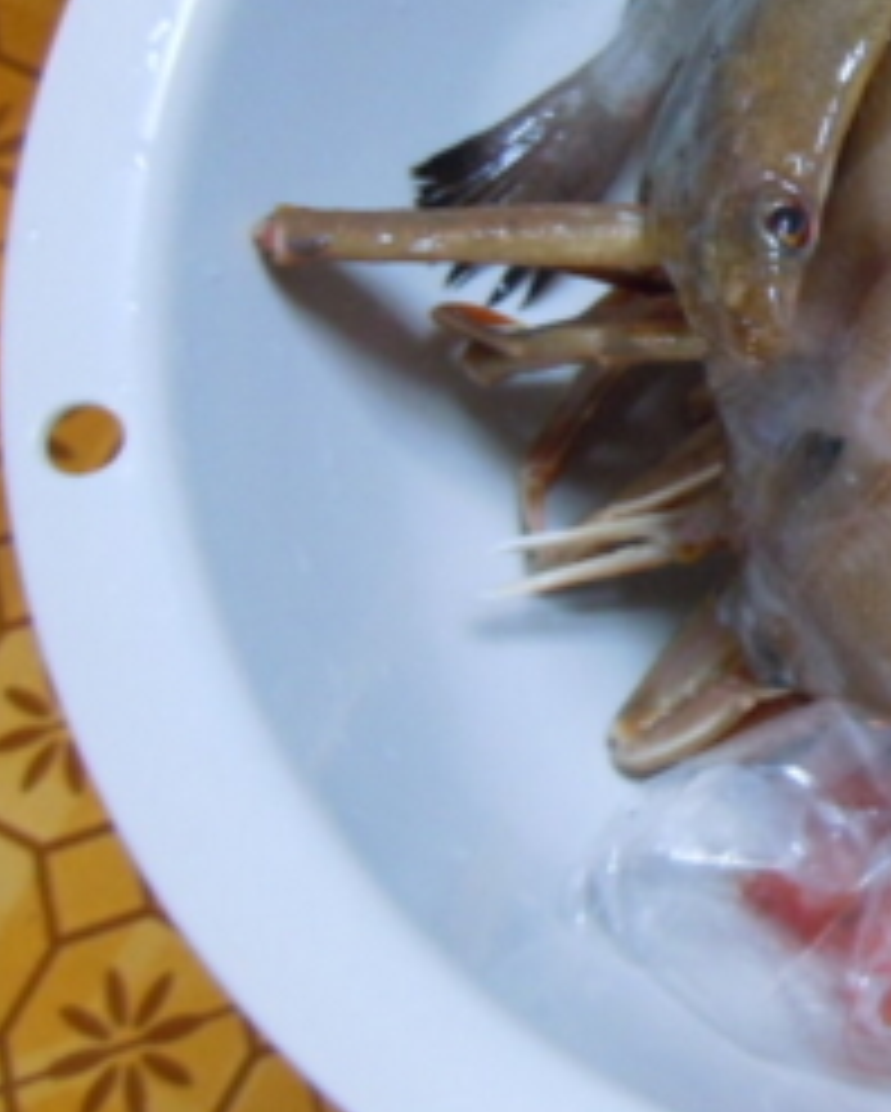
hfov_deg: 19.6
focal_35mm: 71
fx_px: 2337
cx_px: 1210
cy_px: 347
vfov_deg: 26.6
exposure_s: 1/8
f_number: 3.5
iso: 400
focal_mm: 5.4
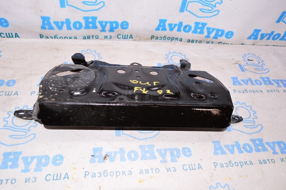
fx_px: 214
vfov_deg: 47.9
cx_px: 143
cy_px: 95
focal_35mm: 27
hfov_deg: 67.4
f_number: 8
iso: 1600
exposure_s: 1/160
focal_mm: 18
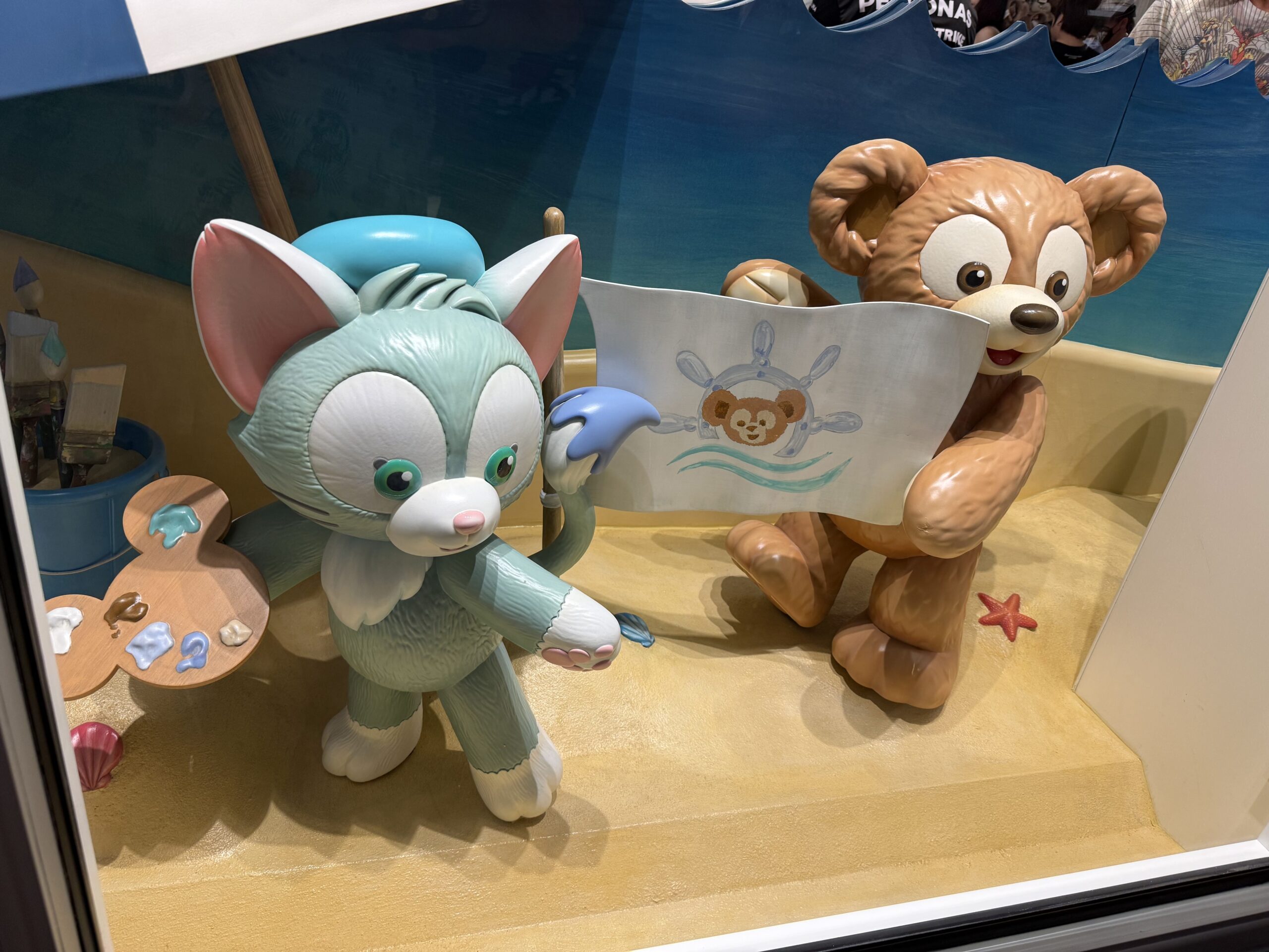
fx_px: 880
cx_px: 634
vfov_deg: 56.8
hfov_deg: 71.6
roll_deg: -9.3
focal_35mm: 24
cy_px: 476
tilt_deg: -26.4
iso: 125
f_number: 1.78
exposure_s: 1/121
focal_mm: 6.76
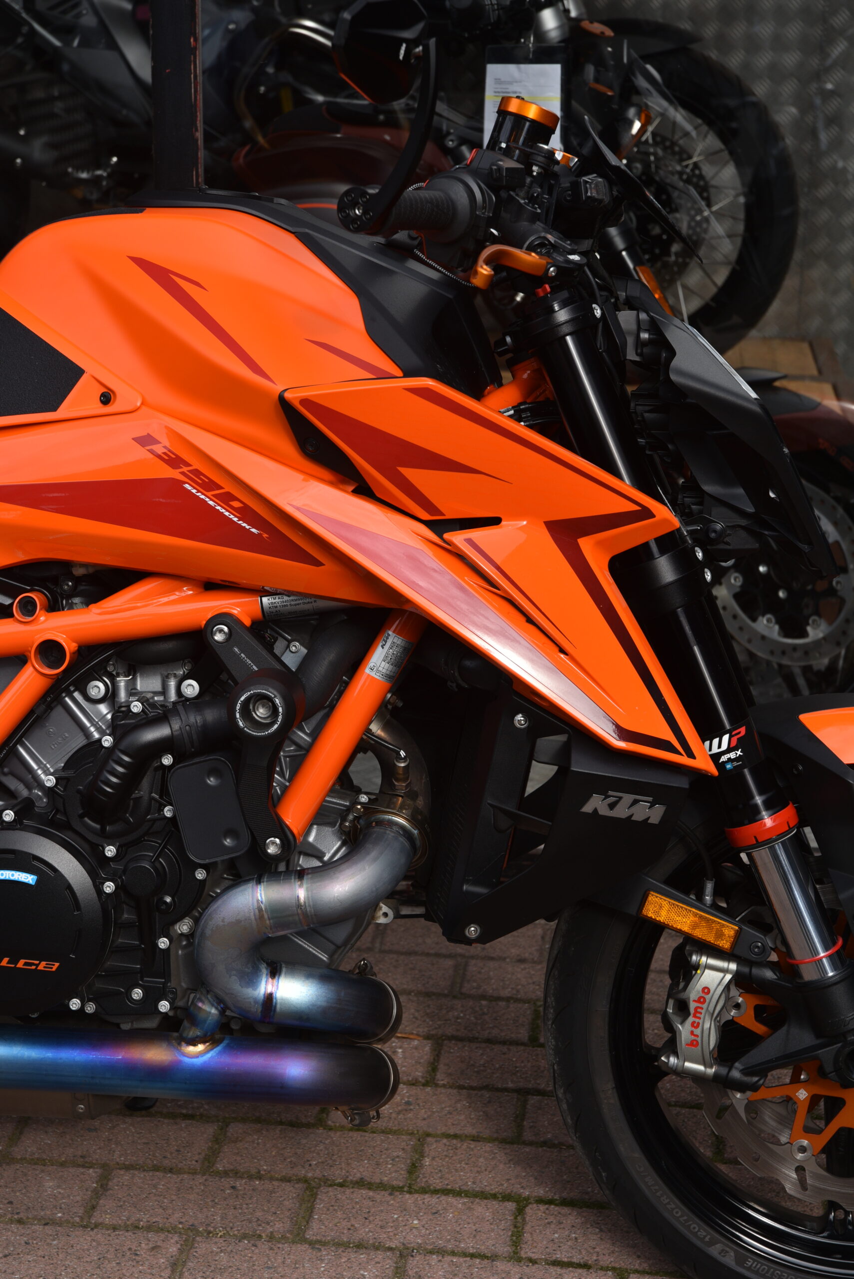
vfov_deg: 28.8
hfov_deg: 19.5
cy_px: 640
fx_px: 2488
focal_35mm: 70
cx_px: 427
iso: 200
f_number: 8
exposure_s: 1/250
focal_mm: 70
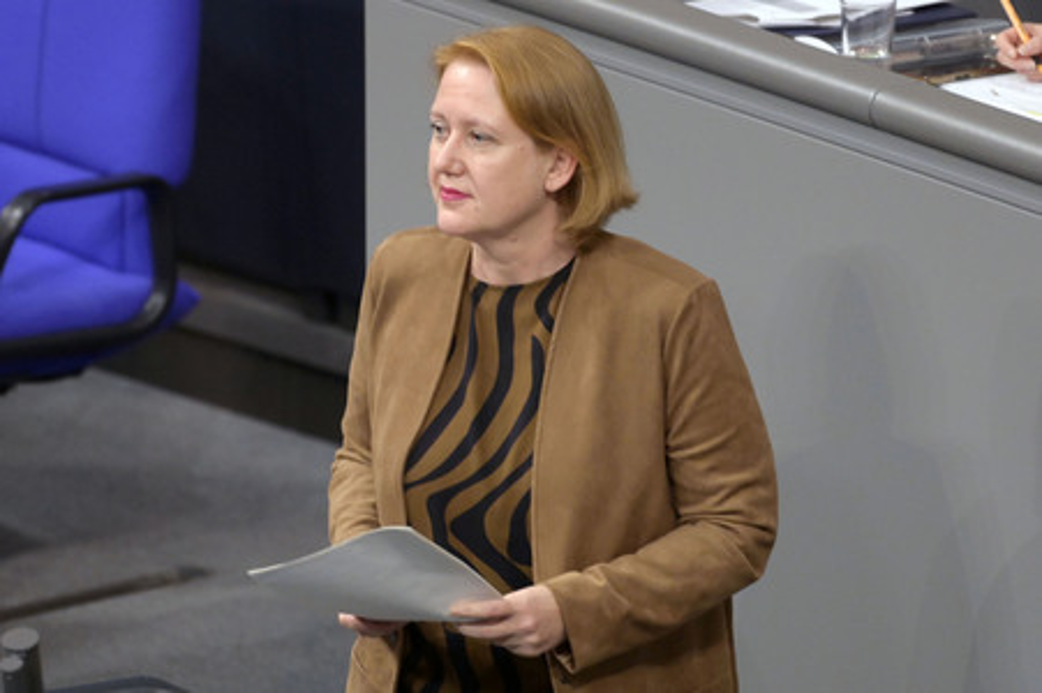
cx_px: 521
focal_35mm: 370
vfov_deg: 3.7
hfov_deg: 5.6
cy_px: 346
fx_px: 10701
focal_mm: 370
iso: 10000
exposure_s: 1/320
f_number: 5.6
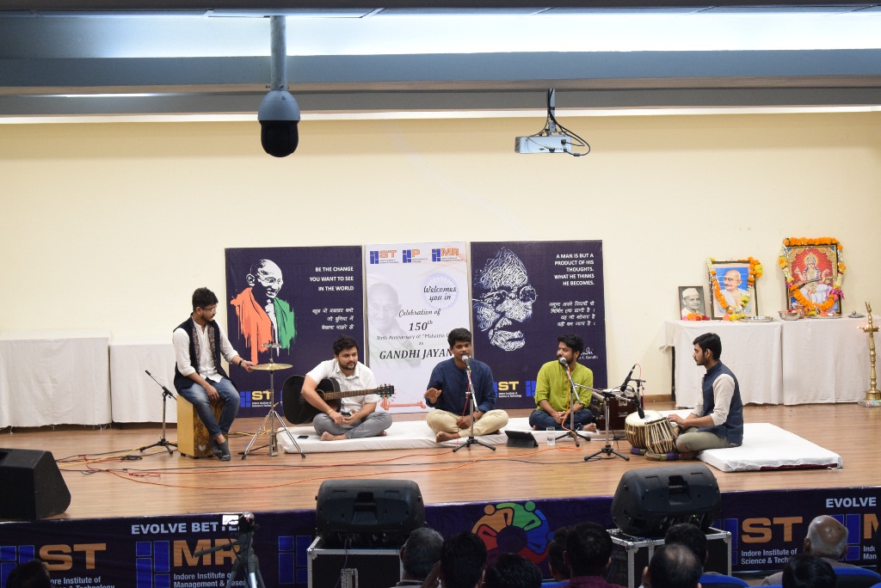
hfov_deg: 24.6
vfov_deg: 16.6
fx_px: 2020
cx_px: 440
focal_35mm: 82
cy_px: 294
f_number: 5.6
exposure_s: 1/25
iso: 2000
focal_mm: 55
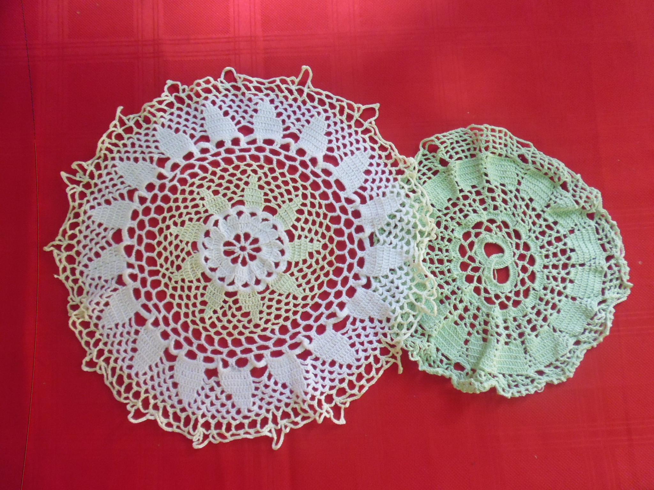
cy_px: 245
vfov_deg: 56.8
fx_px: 453
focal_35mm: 24
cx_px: 327
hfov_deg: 71.6
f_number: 2.8
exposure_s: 1/10
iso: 400
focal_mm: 4.3
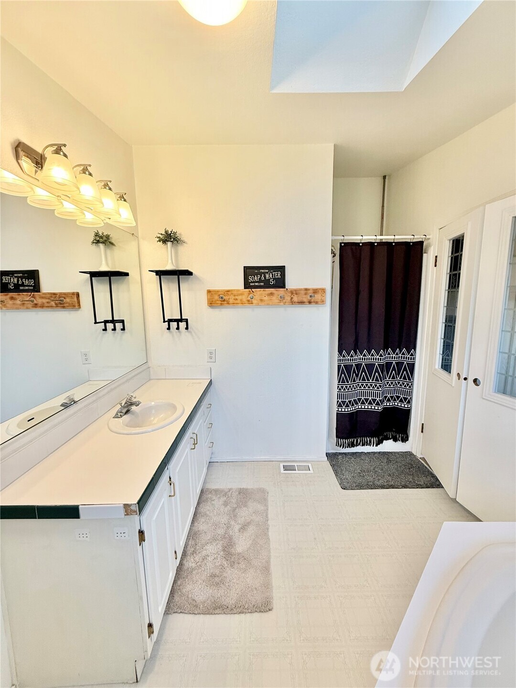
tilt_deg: -7.8
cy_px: 344
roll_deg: +0.6
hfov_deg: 85.7
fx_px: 278
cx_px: 258
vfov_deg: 102.1
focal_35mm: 14
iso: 125
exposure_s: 1/120
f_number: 2.2
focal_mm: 2.22
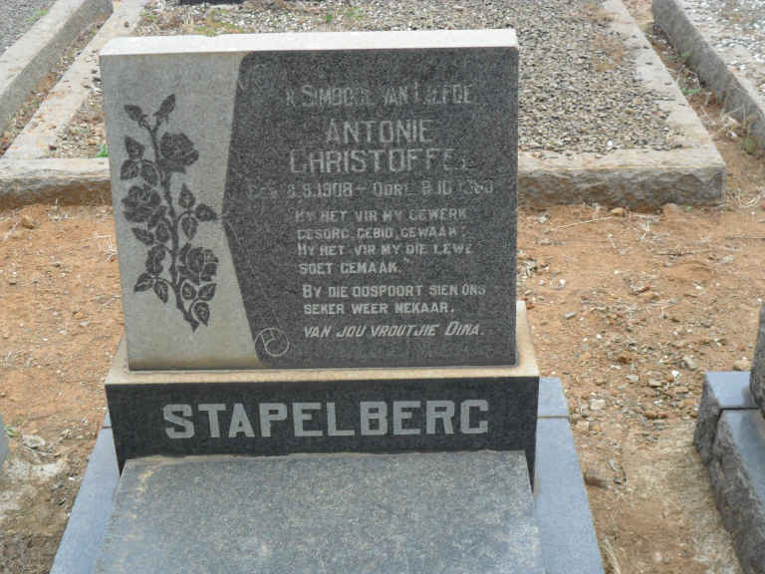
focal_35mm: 52
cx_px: 382
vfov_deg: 28.0
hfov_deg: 36.8
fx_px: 1149
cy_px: 287
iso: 100
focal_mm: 9.3
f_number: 5
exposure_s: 1/90
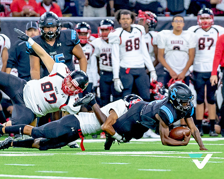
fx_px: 4133
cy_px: 37
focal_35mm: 623
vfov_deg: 2.5
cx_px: 176
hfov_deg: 3.1
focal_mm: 195
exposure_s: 1/1500
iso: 2000
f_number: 2.8
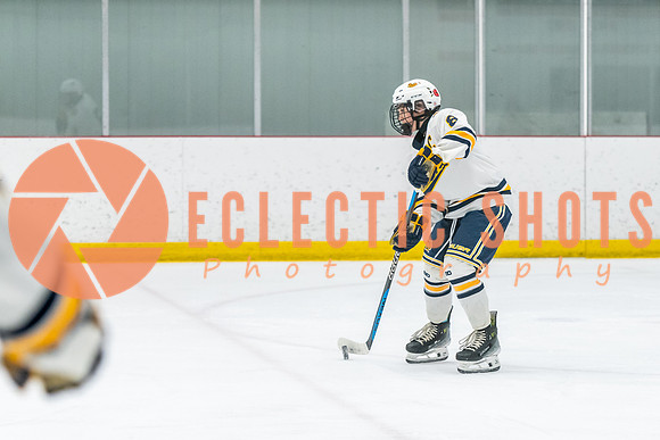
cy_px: 218
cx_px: 430
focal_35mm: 178
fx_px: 3262
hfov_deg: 11.5
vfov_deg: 7.7
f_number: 2.8
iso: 3200
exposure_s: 1/800
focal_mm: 112
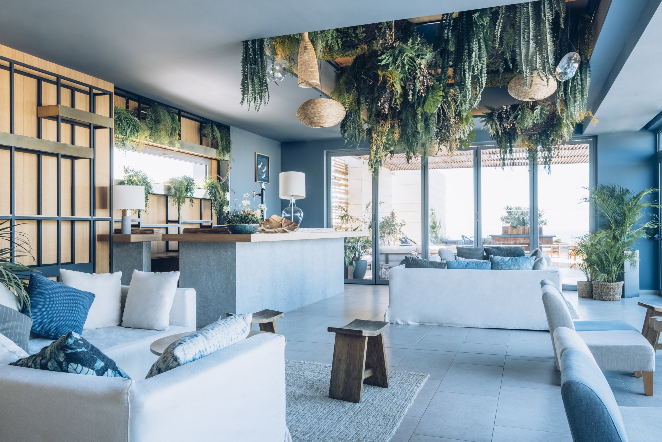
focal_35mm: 28
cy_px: 222
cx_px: 328
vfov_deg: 46.4
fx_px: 515
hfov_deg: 65.5
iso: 320
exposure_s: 1/20
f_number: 11
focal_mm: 18.2
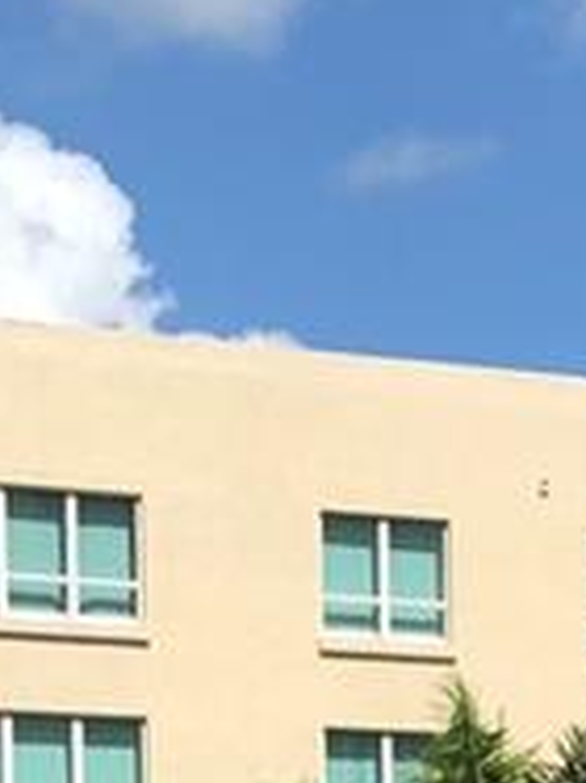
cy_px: 1390
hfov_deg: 8.2
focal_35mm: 180
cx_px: 54
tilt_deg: -1.4
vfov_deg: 10.4
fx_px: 4068
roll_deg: +1.4
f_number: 1.8
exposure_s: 1/2208
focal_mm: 3.99
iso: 20
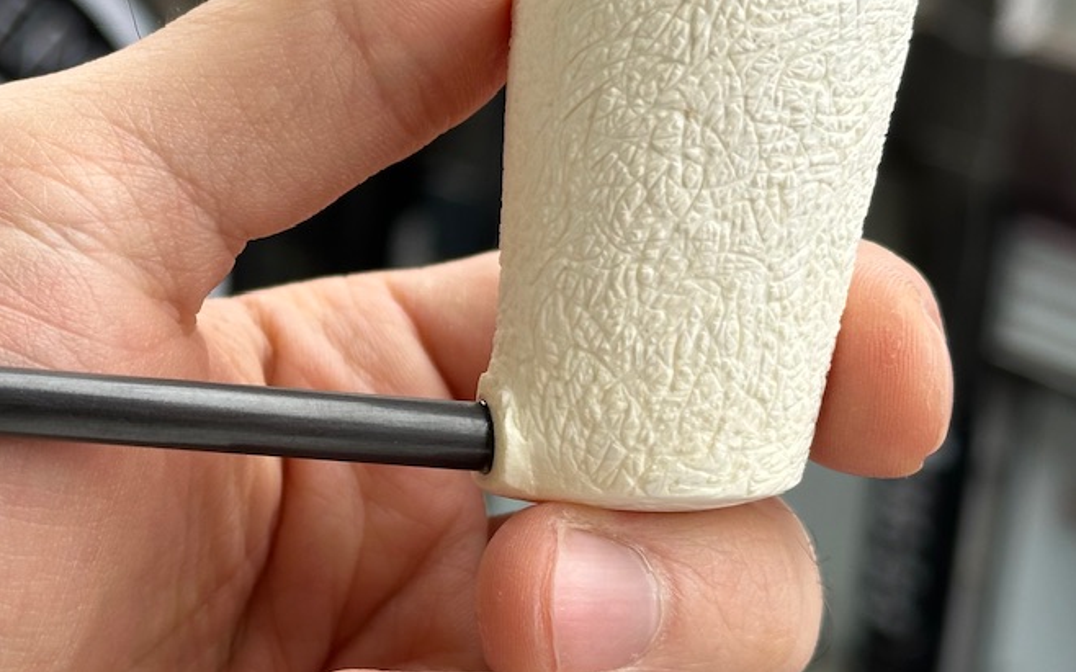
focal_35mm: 99
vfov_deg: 13.2
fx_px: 2903
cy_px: 286
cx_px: 155
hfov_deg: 20.7
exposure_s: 1/634
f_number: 1.78
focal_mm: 6.86
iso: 64
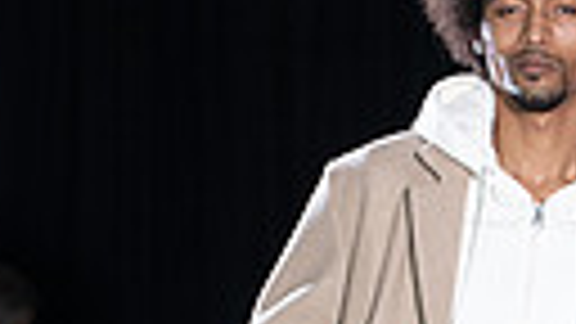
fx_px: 5727
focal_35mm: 375
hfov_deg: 5.7
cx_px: 567
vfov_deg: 3.2
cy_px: 828
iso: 1250
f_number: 7.1
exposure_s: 1/125
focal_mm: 102
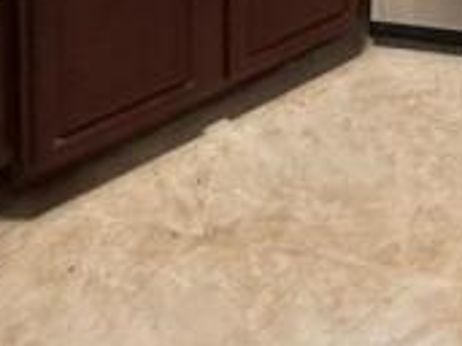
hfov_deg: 32.7
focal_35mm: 59
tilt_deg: -6.2
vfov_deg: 17.2
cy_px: -368
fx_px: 787
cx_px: 197
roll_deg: +0.2
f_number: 2.2
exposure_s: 1/120
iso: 500
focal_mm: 2.22
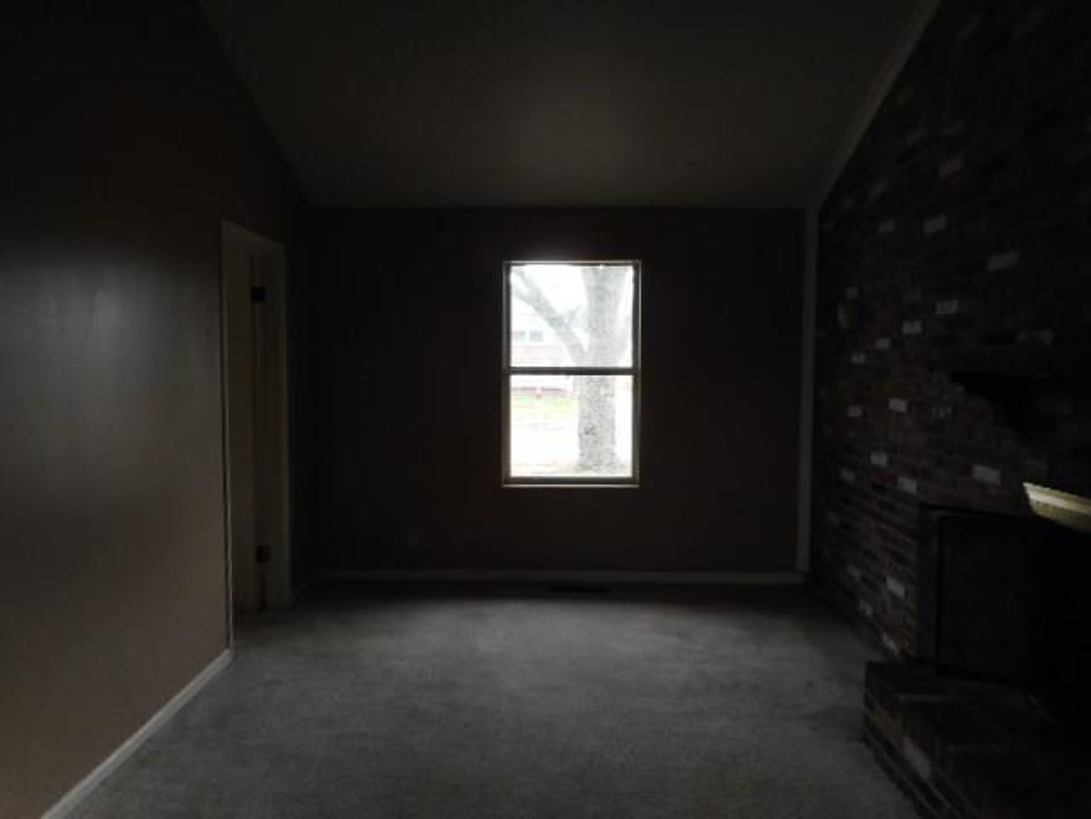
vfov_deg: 54.9
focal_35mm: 25
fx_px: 788
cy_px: 410
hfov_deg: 69.4
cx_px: 546
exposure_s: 1/30
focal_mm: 4.5
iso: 110
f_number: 3.7
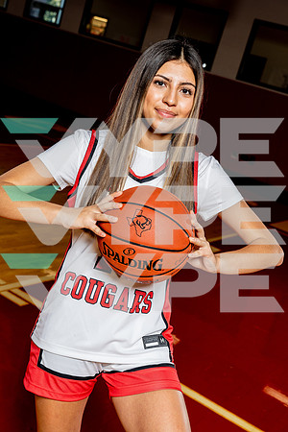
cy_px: 216
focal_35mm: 48
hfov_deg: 28.1
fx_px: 576
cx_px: 144
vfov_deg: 41.1
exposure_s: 1/250
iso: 400
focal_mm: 48
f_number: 5.6
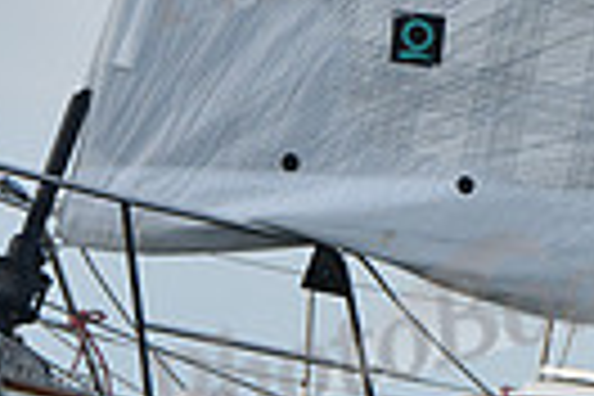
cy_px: 497
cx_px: 1017
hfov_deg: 3.8
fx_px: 8860
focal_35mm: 537
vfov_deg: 2.6
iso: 320
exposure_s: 1/1000
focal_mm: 122
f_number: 7.1
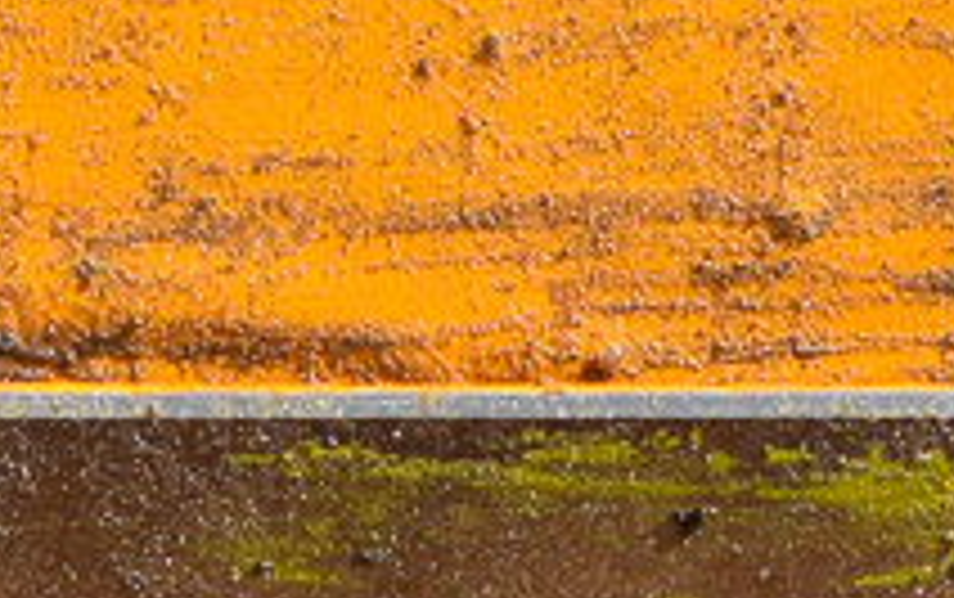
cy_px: 1569
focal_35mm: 415
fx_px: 10801
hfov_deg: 5.1
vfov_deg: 3.1
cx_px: 886
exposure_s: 1/320
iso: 200
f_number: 9
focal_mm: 48
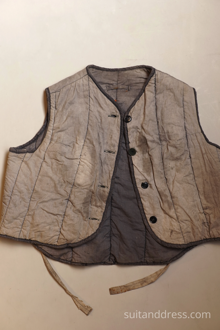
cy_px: 165
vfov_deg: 41.1
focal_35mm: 48
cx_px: 110
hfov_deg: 28.1
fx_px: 440
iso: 400
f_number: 5.6
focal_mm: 32
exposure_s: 1/50
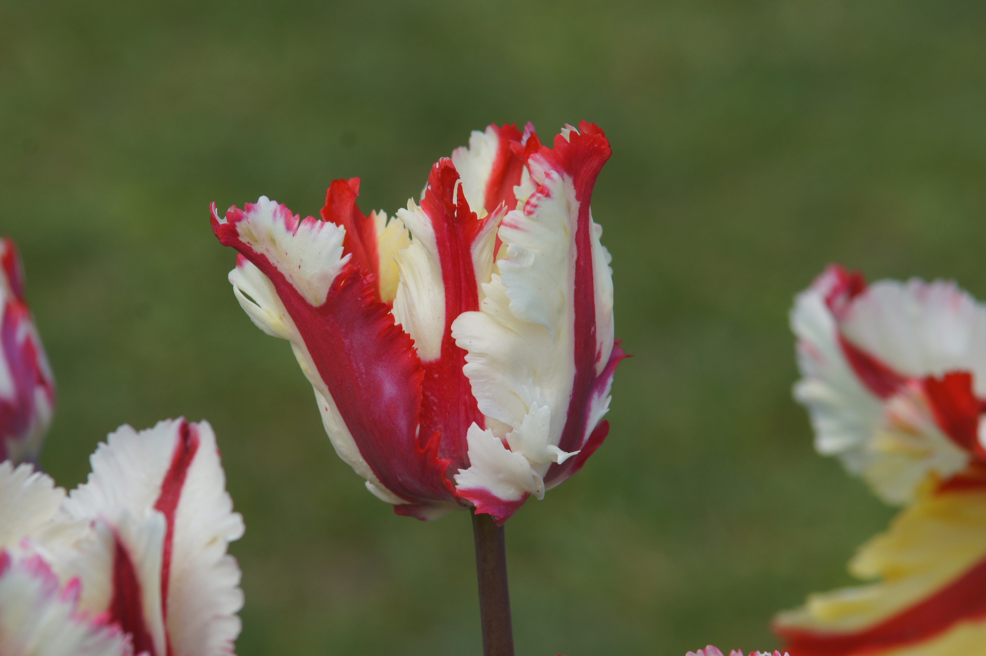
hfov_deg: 9.4
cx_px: 464
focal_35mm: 219
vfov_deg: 6.3
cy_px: 321
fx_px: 5982
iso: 200
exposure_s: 1/250
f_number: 9
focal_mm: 135
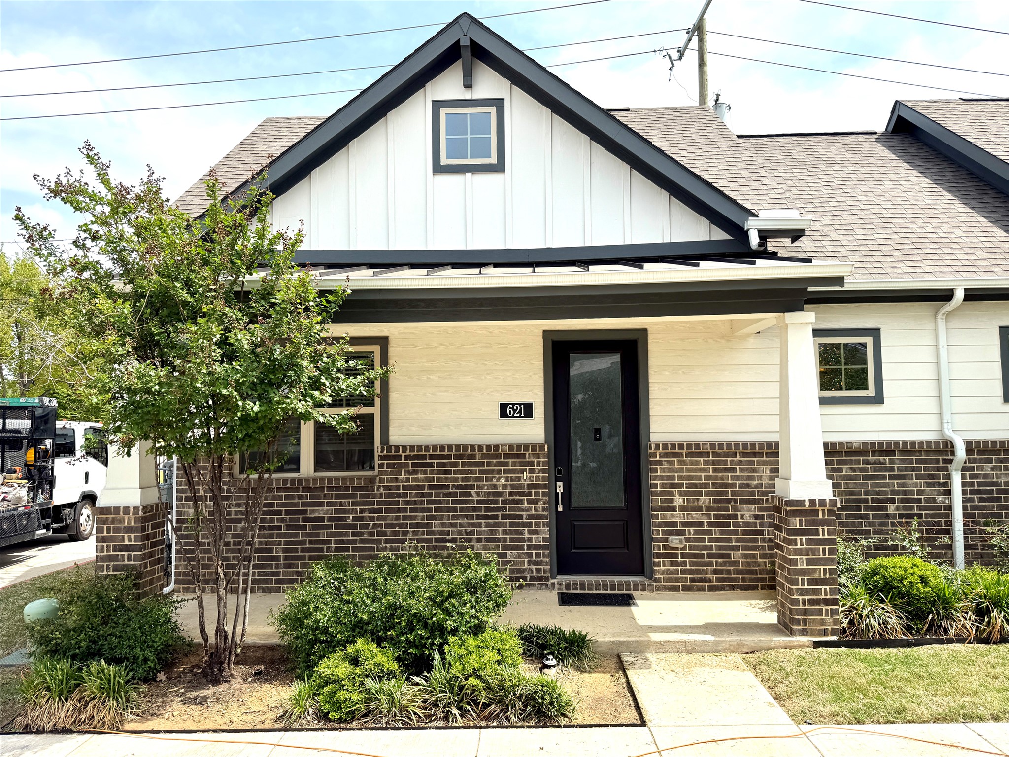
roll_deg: +1.1
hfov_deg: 71.6
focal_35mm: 24
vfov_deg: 56.8
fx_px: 699
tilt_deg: +2.4
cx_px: 504
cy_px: 378
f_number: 1.78
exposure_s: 1/4673
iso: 80
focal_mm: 6.76
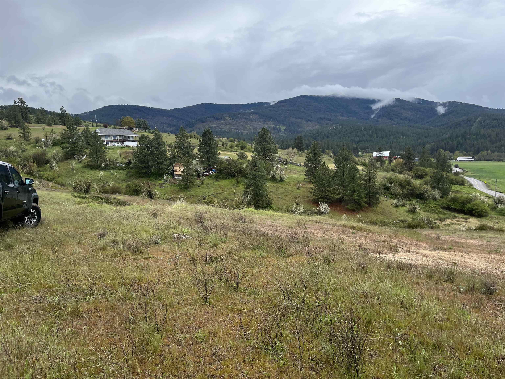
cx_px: 252
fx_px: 379
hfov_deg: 67.3
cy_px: 190
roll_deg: +1.6
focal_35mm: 26
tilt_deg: -4.8
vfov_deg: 53.1
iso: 50
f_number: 1.6
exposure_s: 1/2410
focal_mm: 5.1
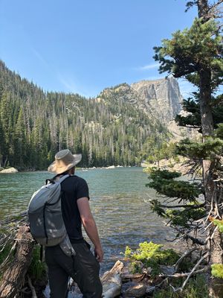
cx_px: 112
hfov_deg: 53.1
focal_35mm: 26
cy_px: 149
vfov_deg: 67.3
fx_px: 223
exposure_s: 1/1344
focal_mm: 5.96
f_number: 1.6
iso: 50
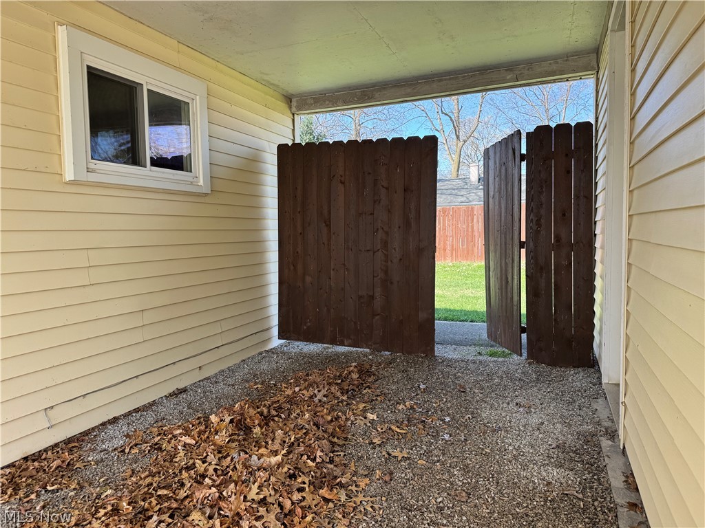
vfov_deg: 56.8
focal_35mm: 24
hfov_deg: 71.6
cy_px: 264
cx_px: 352
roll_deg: +1.5
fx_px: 489
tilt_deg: -3.3
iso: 80
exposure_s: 1/315
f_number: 1.78
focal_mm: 6.76
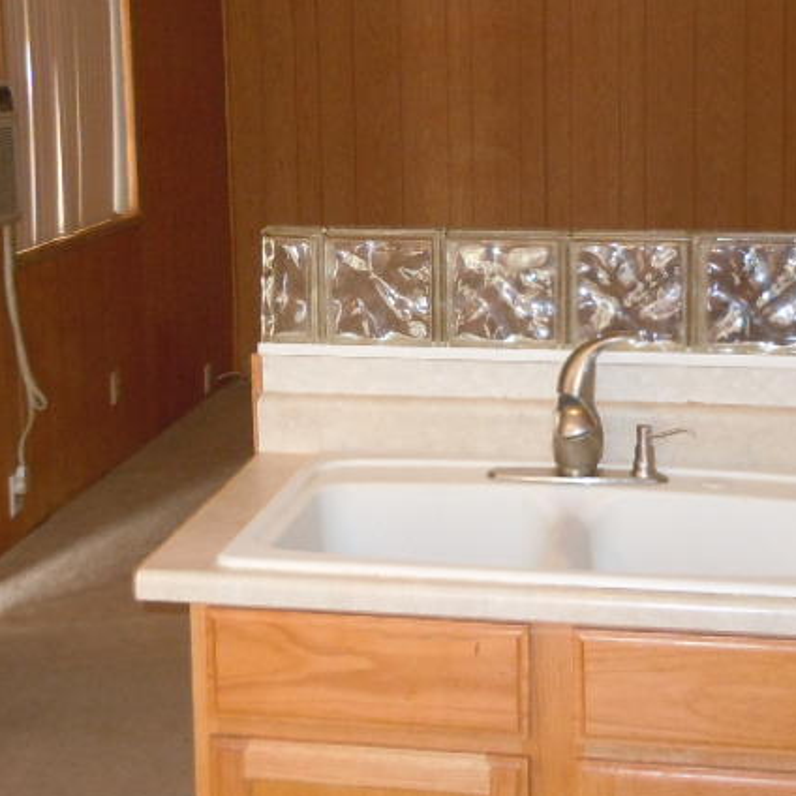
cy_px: 267
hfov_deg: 26.9
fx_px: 1665
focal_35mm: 64
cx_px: 357
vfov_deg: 26.7
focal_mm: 5.4
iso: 250
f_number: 3.5
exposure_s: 1/30
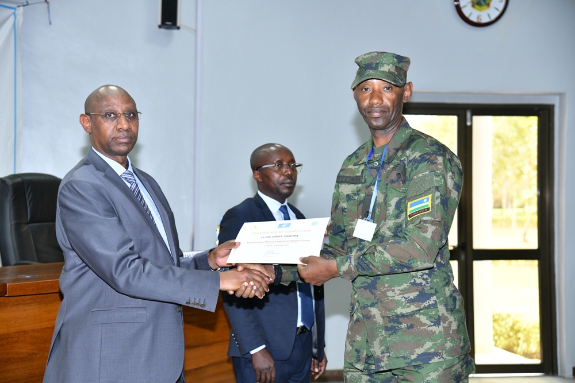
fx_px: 1054
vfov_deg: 20.6
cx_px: 288
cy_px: 192
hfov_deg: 30.5
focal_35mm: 66
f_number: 4.5
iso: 2000
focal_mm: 66
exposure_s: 1/125
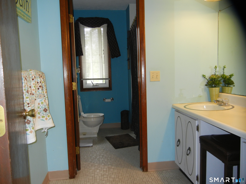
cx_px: 123
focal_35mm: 30
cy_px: 92
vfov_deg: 46.8
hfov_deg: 60.0
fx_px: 213
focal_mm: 5.4
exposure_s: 1/30
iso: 200
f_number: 3.5
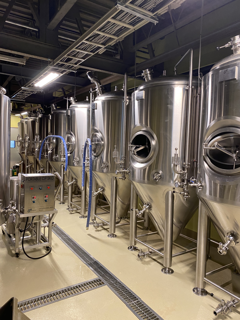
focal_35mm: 26
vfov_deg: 67.3
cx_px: 120
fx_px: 240
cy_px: 160
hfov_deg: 53.1
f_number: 1.8
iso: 250
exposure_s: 1/60
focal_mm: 4.25
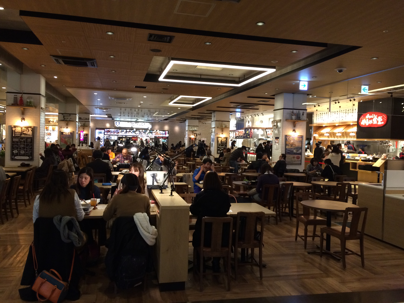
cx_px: 202
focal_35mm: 29
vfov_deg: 48.2
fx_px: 338
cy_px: 152
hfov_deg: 61.7
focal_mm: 4.15
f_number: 2.2
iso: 200
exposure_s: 1/30
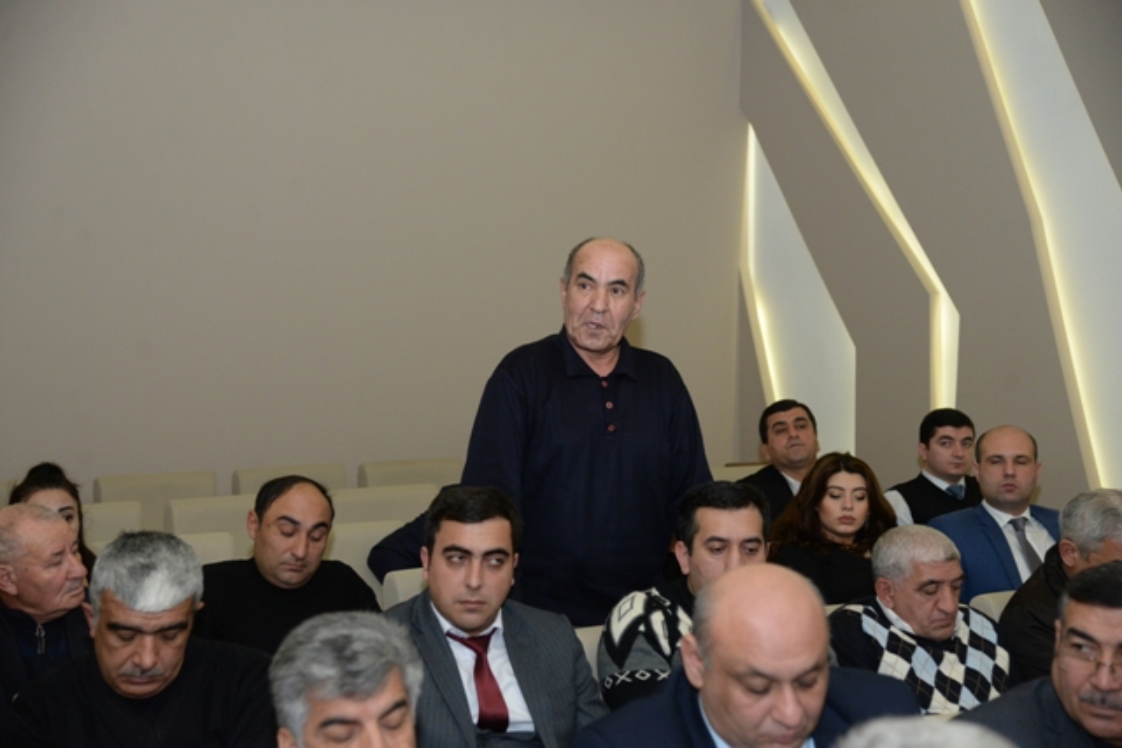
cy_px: 374
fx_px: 1933
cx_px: 561
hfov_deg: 32.4
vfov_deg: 21.9
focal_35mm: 62
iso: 2200
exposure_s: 1/100
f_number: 4.5
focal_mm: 62
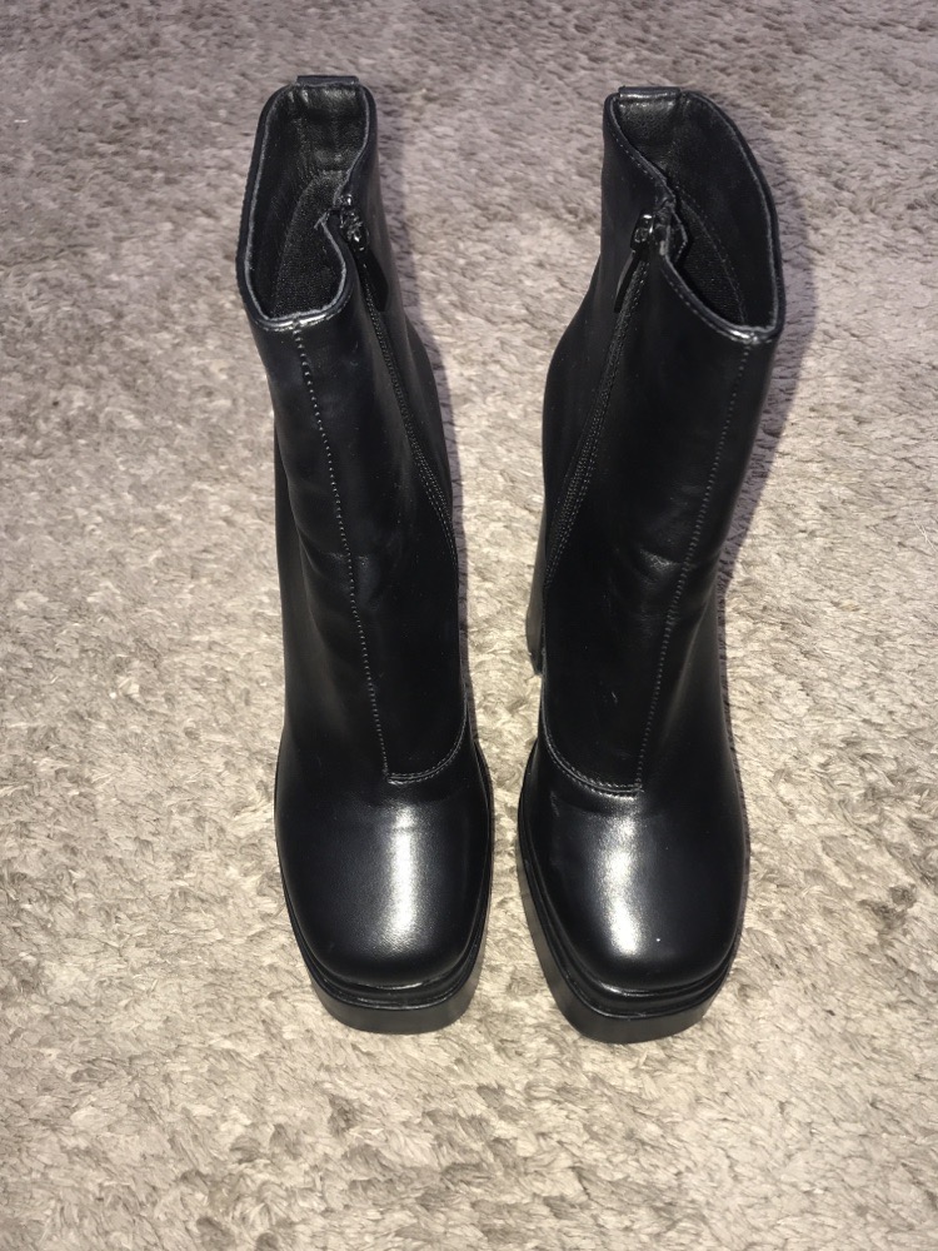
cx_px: 469
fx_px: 1012
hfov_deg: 49.7
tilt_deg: -53.2
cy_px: 626
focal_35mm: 28
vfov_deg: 63.4
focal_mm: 3.99
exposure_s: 1/33
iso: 32
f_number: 1.8
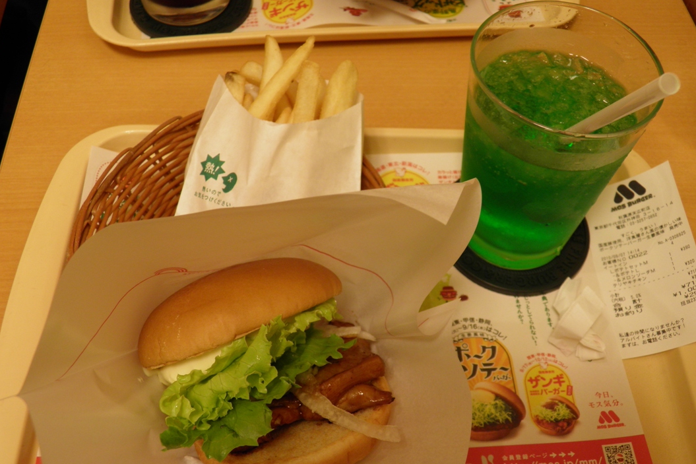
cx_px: 348
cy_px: 236
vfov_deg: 35.9
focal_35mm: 37
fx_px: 715
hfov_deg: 51.9
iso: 100
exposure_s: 1/25
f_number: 3.1
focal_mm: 6.3
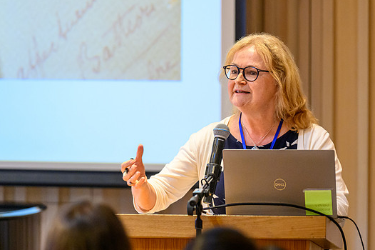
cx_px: 198
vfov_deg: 5.4
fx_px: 2654
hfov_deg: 8.1
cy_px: 123
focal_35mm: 255
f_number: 2.8
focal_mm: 150
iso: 3600
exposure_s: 1/250
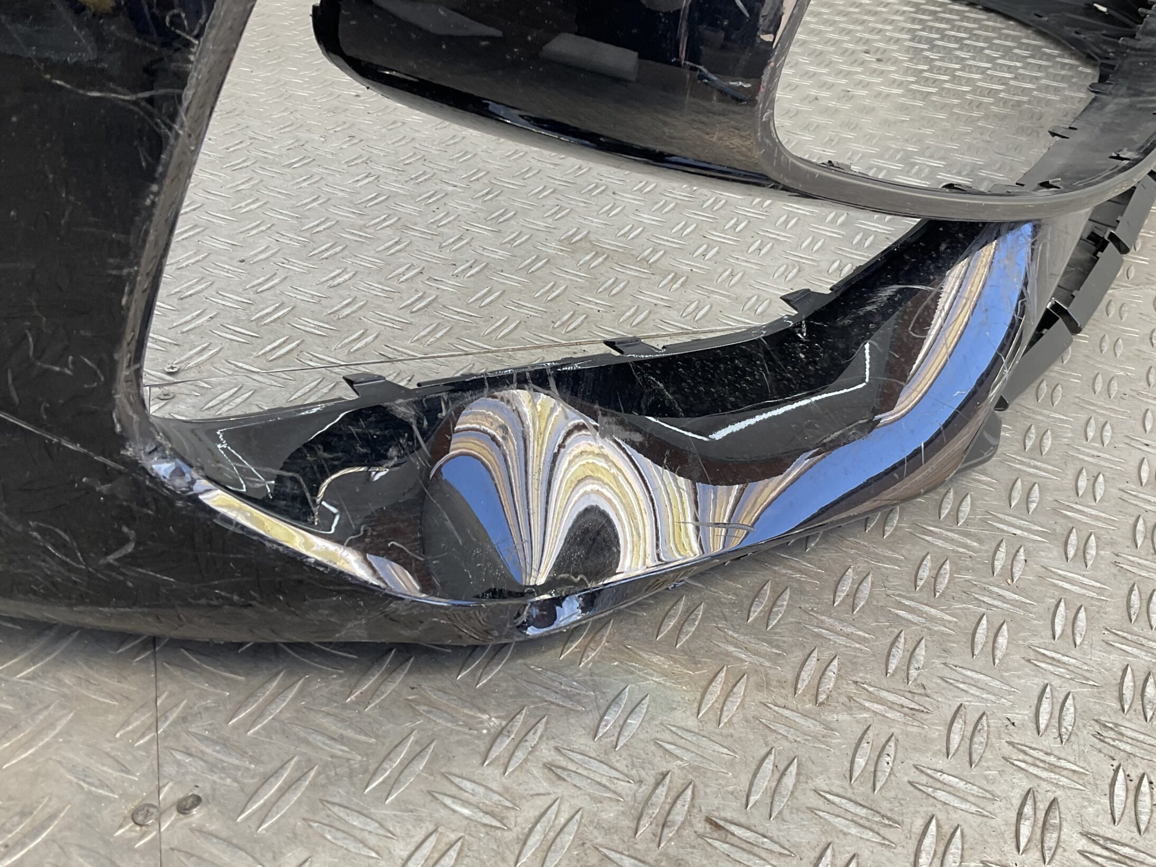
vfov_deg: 41.7
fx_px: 1135
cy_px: 390
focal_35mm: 34
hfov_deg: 53.9
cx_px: 618
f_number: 1.8
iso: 25
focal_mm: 3
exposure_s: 1/120
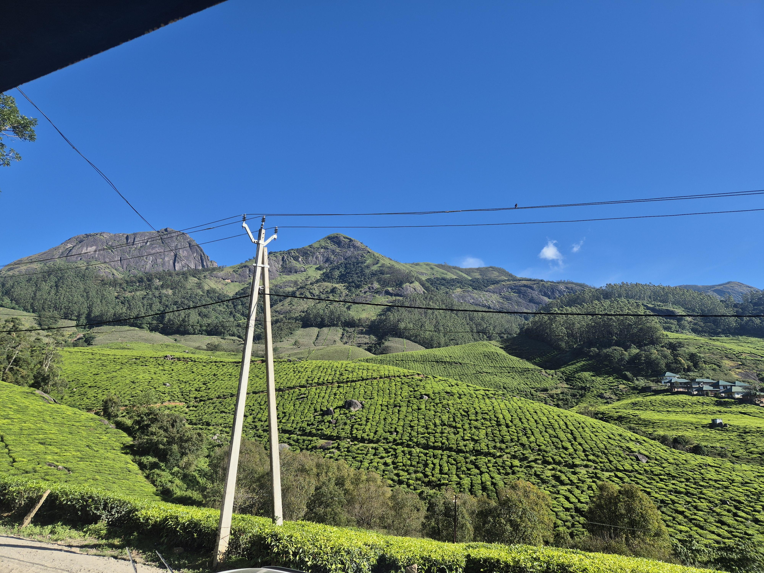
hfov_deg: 73.9
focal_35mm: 23
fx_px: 508
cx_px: 382
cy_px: 286
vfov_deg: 58.9
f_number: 1.8
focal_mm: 5.4
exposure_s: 1/1220
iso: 25
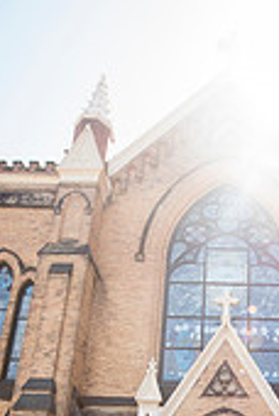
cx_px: 232
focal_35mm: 37
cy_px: 436
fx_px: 428
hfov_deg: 34.7
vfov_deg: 42.9
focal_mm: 14
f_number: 4.5
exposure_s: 1/1600
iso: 1250
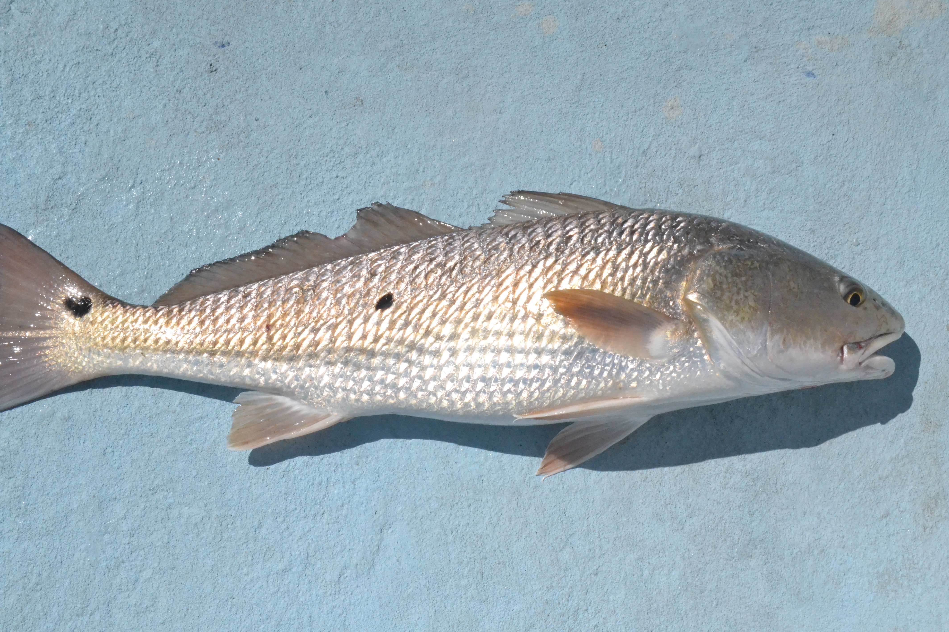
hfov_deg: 39.2
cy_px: 317
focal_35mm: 51
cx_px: 436
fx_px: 1332
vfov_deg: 26.7
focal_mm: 31
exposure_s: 1/4000
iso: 3200
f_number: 16
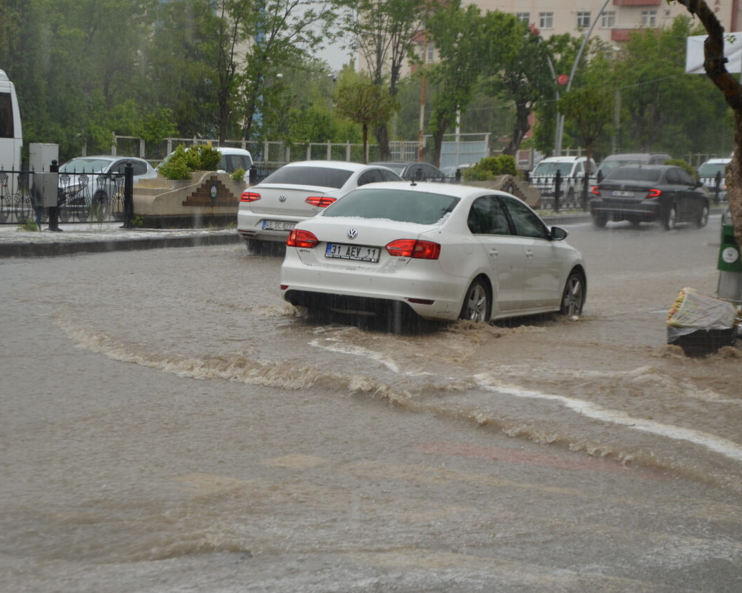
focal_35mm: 99
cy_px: 296
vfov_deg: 15.5
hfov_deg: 19.4
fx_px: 2174
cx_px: 342
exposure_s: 1/125
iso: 200
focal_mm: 58
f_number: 5.6
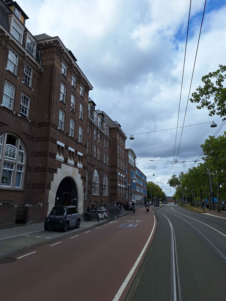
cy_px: 150
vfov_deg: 73.9
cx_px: 113
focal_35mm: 23
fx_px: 200
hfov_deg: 58.9
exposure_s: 1/4405
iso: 40
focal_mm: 5.54
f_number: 1.8
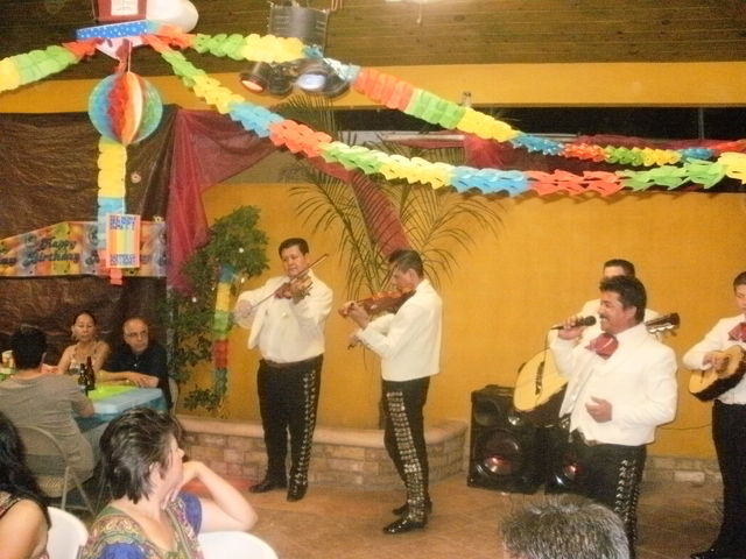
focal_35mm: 36
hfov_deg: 51.4
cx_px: 373
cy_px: 280
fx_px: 776
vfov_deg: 39.7
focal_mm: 6.3
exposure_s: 1/30
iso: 640
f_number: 3.5
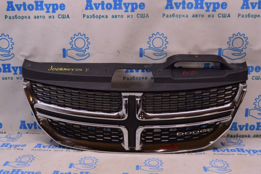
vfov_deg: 31.8
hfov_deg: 46.4
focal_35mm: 42
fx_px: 304
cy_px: 87
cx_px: 130
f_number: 8
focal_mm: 28
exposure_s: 1/125
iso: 1600
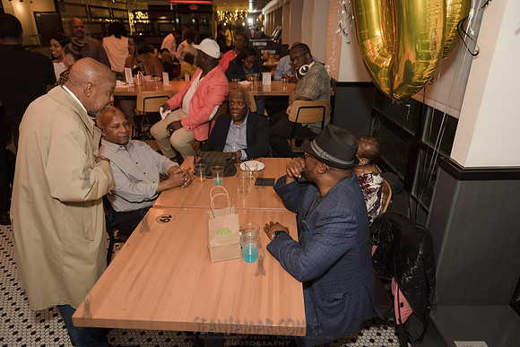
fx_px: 347
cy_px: 174
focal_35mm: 24
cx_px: 260
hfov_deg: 73.7
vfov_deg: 53.2
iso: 1250
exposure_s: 1/400
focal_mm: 24
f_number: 3.5
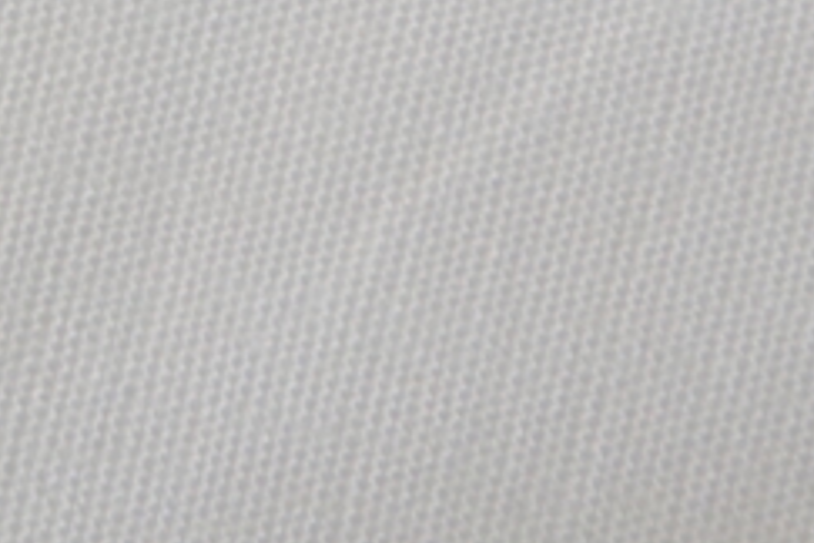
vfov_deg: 1.4
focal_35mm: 998
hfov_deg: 2.1
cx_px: -178
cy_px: -556
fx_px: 22575
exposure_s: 1/15
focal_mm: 135
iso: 800
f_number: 10
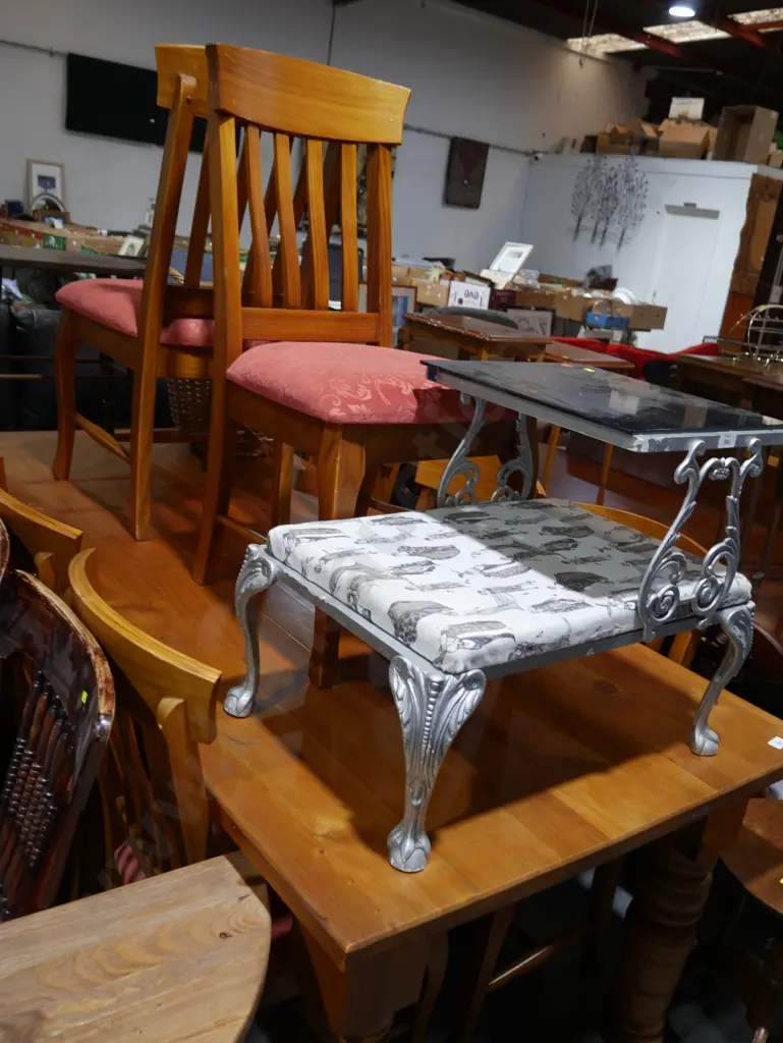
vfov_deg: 56.8
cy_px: 522
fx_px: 964
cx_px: 392
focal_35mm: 32
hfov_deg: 44.2
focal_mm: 16
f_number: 3.6
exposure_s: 1/60
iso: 250
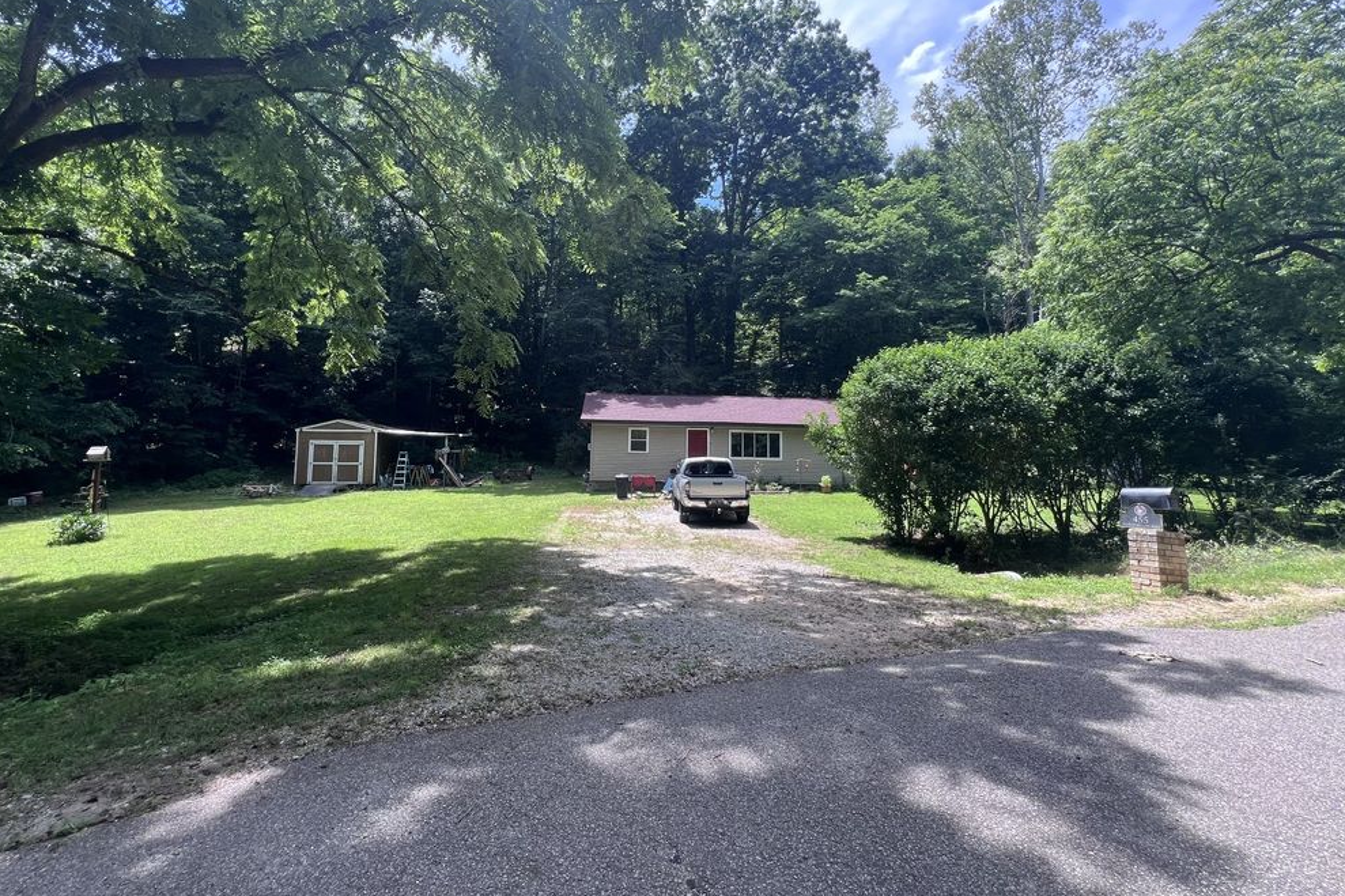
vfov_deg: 80.9
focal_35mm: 14
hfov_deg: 104.2
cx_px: 650
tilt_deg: +1.9
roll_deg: -0.2
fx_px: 523
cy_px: 397
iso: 32
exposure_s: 1/327
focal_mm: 1.57
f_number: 1.8
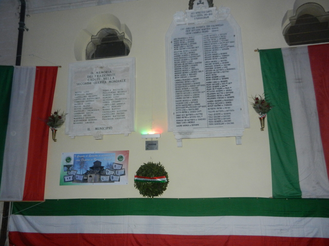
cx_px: 164
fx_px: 238
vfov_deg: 54.9
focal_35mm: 25
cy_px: 123
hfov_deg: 69.4
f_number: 3.5
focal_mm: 4.5
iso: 560
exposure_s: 1/30
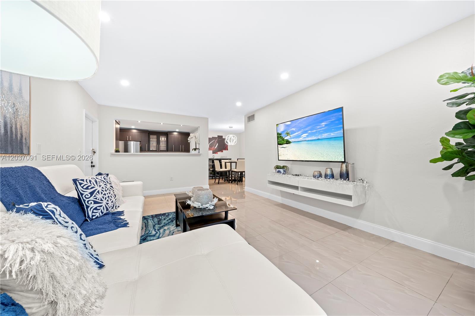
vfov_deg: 90.0
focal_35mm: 12
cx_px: 238
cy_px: 158
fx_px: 158
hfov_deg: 112.6
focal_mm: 12
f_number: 7.1
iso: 100
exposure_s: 1.6
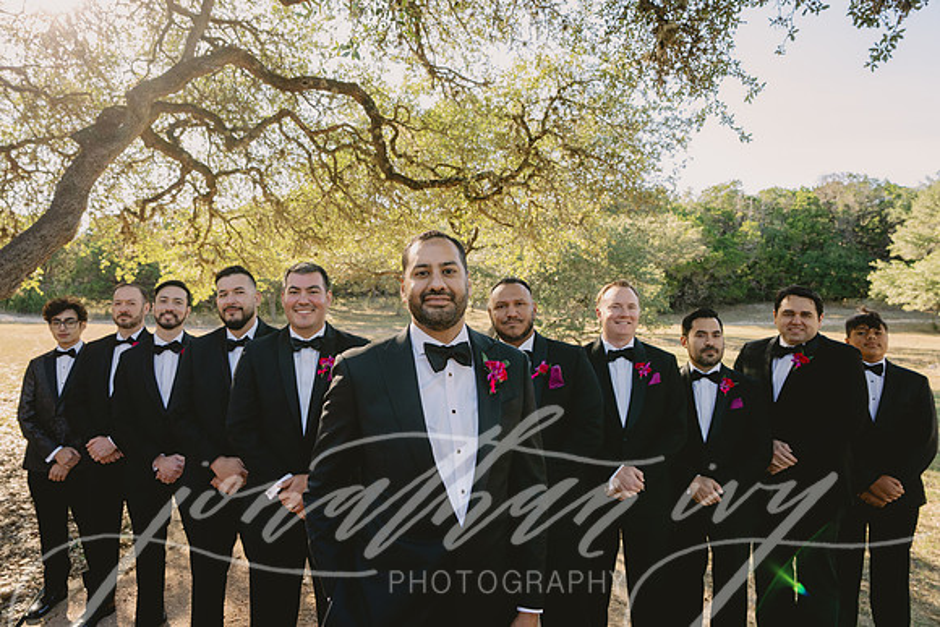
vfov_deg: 58.9
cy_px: 294
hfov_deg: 80.4
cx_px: 441
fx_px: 555
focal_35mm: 21
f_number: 5
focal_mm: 20
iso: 640
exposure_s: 1/250
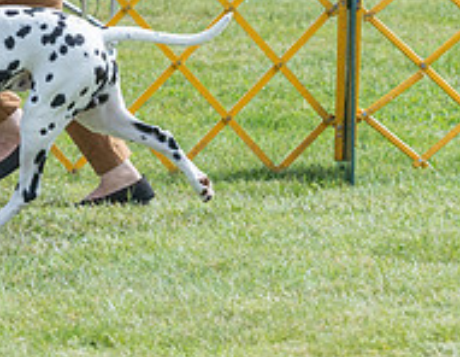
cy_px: -118
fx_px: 5877
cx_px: -136
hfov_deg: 4.5
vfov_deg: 3.5
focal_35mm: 437
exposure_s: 1/1250
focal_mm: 121
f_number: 5.6
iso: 320
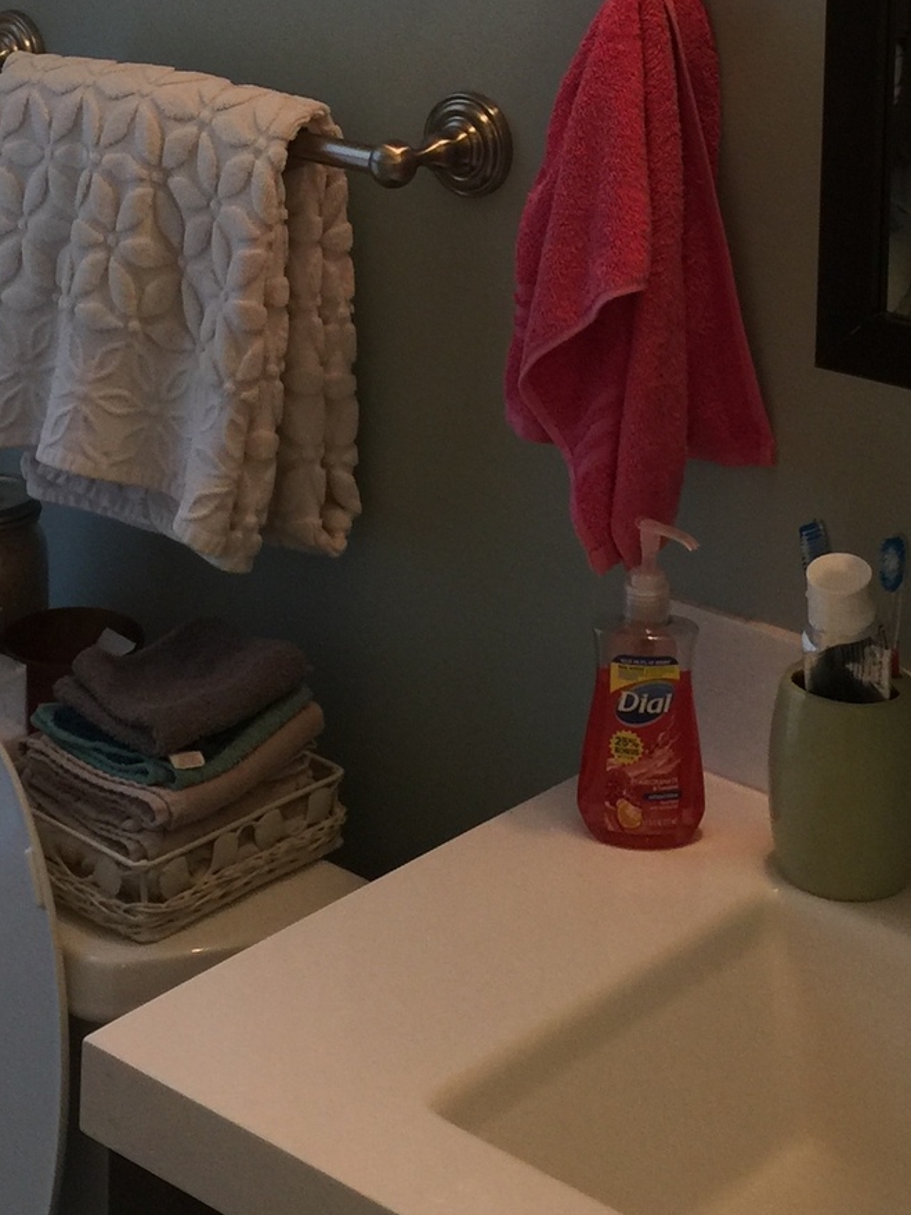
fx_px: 2667
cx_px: 388
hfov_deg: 19.4
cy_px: -100
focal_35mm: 76
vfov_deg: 24.1
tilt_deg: -7.4
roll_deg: -1.1
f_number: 2.2
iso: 40
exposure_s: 1/30
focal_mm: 4.15
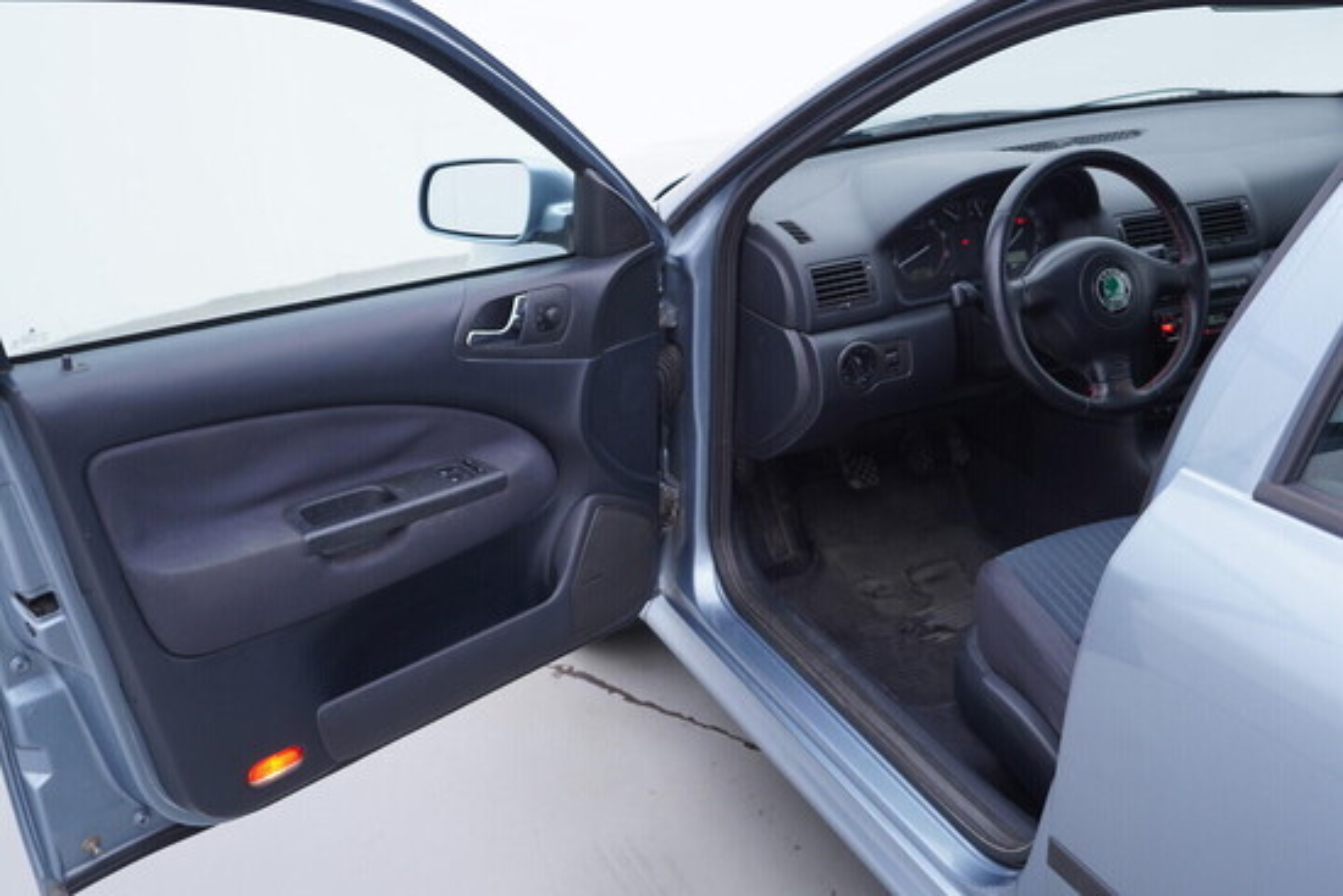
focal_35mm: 36
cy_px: 448
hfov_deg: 53.1
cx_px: 672
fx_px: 1343
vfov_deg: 36.9
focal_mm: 24
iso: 125
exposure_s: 1/50
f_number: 3.2
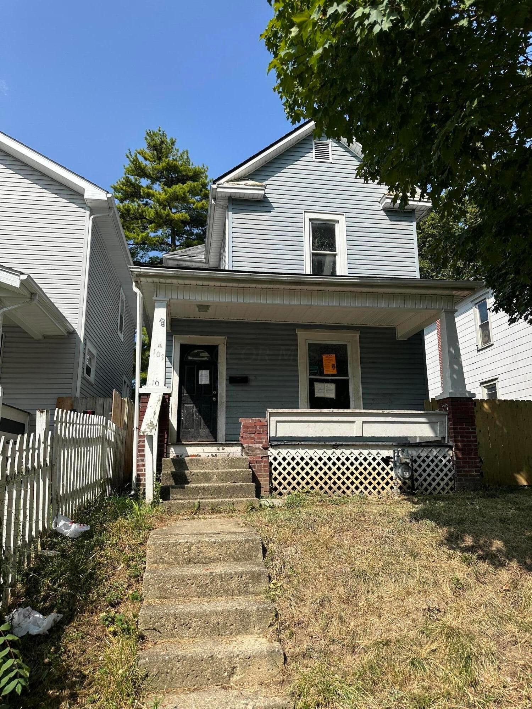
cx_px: 266
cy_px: 354
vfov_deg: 71.6
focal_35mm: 24
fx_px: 492
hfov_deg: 56.8
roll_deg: -0.6
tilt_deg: +14.0
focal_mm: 6.86
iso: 80
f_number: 1.78
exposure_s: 1/3597
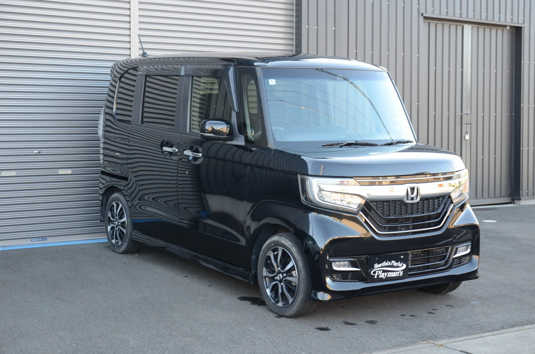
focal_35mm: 57
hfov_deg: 35.1
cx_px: 268
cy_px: 177
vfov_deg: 23.7
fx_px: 845
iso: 100
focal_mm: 38
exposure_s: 1/25
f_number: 4.5
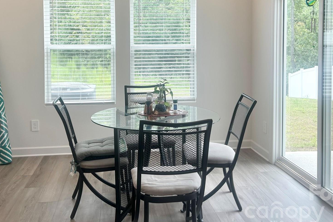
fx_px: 352
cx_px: 148
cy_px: 54
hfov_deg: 50.6
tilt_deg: -2.2
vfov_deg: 34.3
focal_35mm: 38
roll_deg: +1.0
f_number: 1.5
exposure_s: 1/421
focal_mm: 5.7
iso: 50
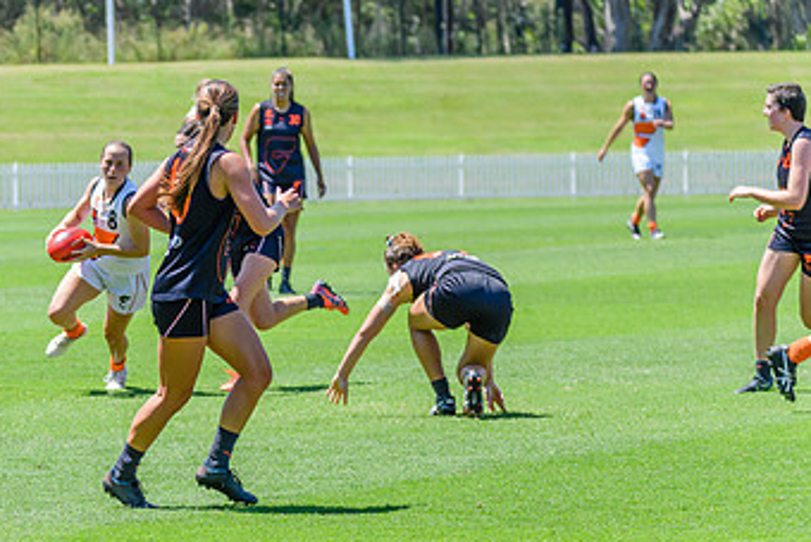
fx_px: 6378
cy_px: 178
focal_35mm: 283
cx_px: 124
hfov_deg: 7.3
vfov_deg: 4.9
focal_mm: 160
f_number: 5.6
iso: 800
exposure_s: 1/2000
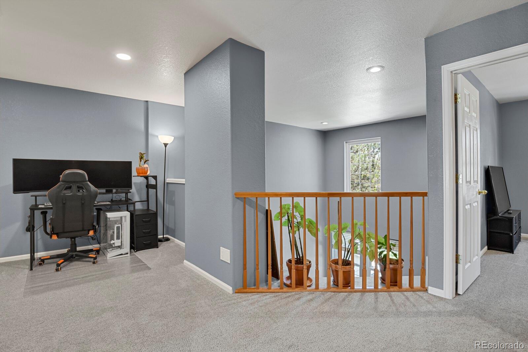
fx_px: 249
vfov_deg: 70.4
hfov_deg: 93.3
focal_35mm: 17
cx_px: 264
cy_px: 176
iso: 12800
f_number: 8
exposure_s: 1/20
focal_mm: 17
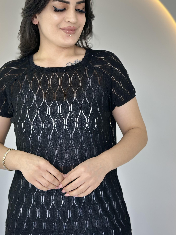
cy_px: 103
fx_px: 461
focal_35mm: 68
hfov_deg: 21.6
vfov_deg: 28.5
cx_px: 67
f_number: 1.78
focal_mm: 6.86
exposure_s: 1/100
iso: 80
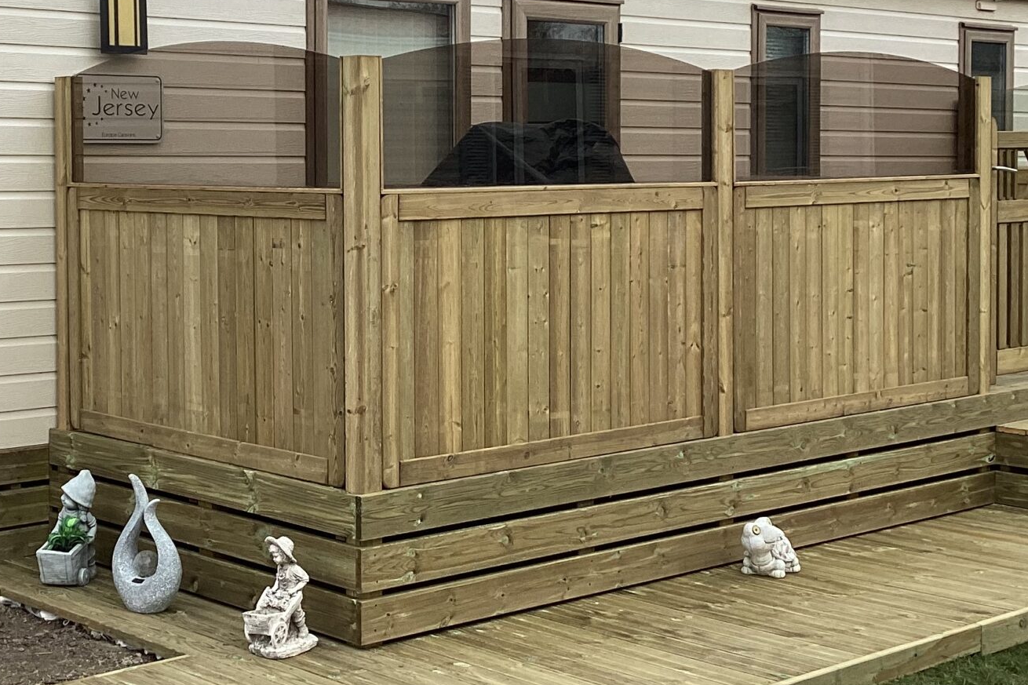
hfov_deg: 31.6
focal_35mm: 63
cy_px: 217
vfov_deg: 21.5
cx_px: 341
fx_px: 1799
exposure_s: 1/452
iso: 25
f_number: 2.4
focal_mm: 3.3
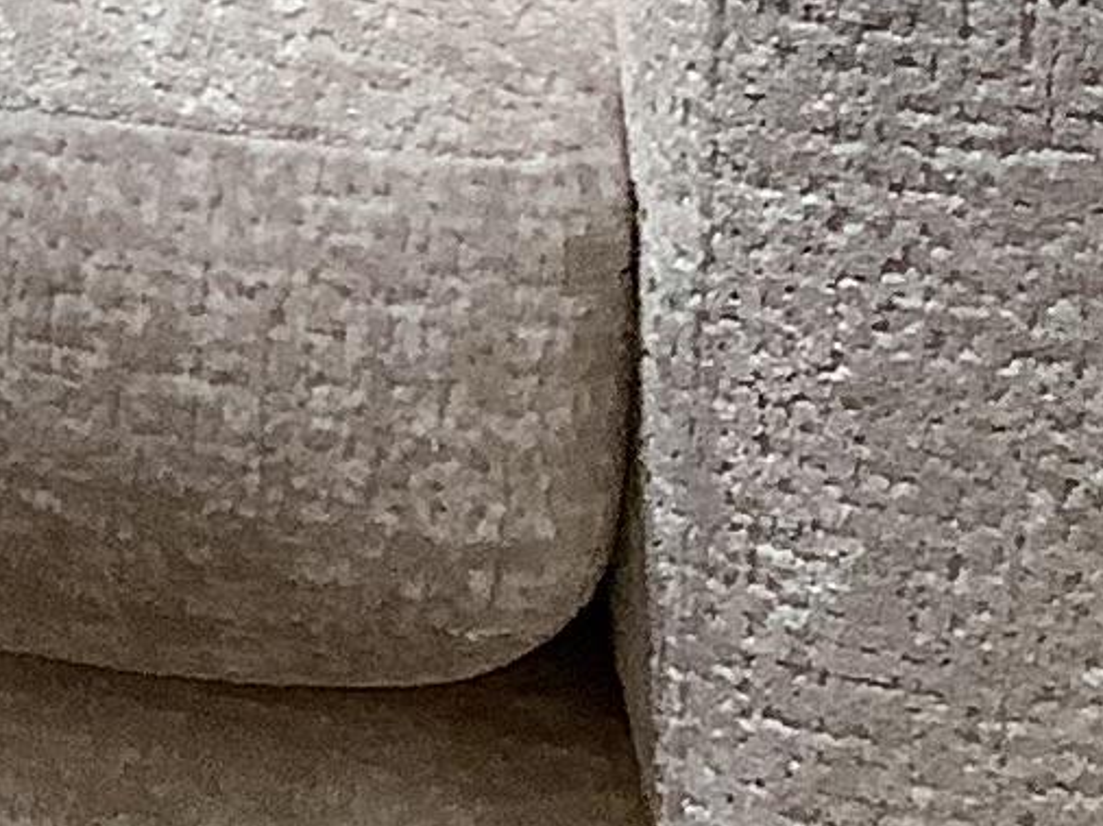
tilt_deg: -24.1
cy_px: 113
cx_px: -1328
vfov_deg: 7.4
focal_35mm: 200
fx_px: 6370
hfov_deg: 9.1
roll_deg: +2.5
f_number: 2.4
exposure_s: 1/50
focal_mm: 3.3
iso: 80
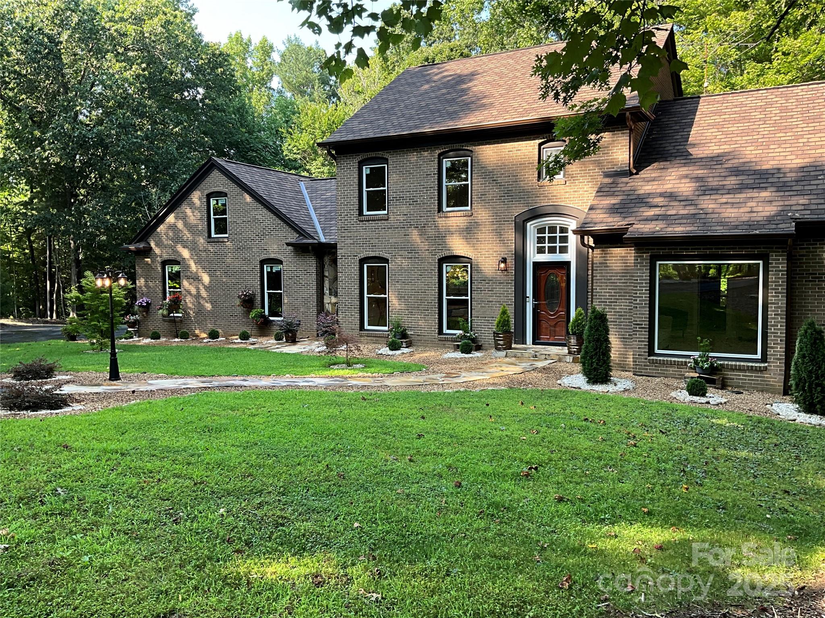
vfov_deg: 48.2
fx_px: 691
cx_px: 412
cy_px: 309
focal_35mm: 29
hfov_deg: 61.7
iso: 25
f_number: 1.8
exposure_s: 1/122
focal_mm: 3
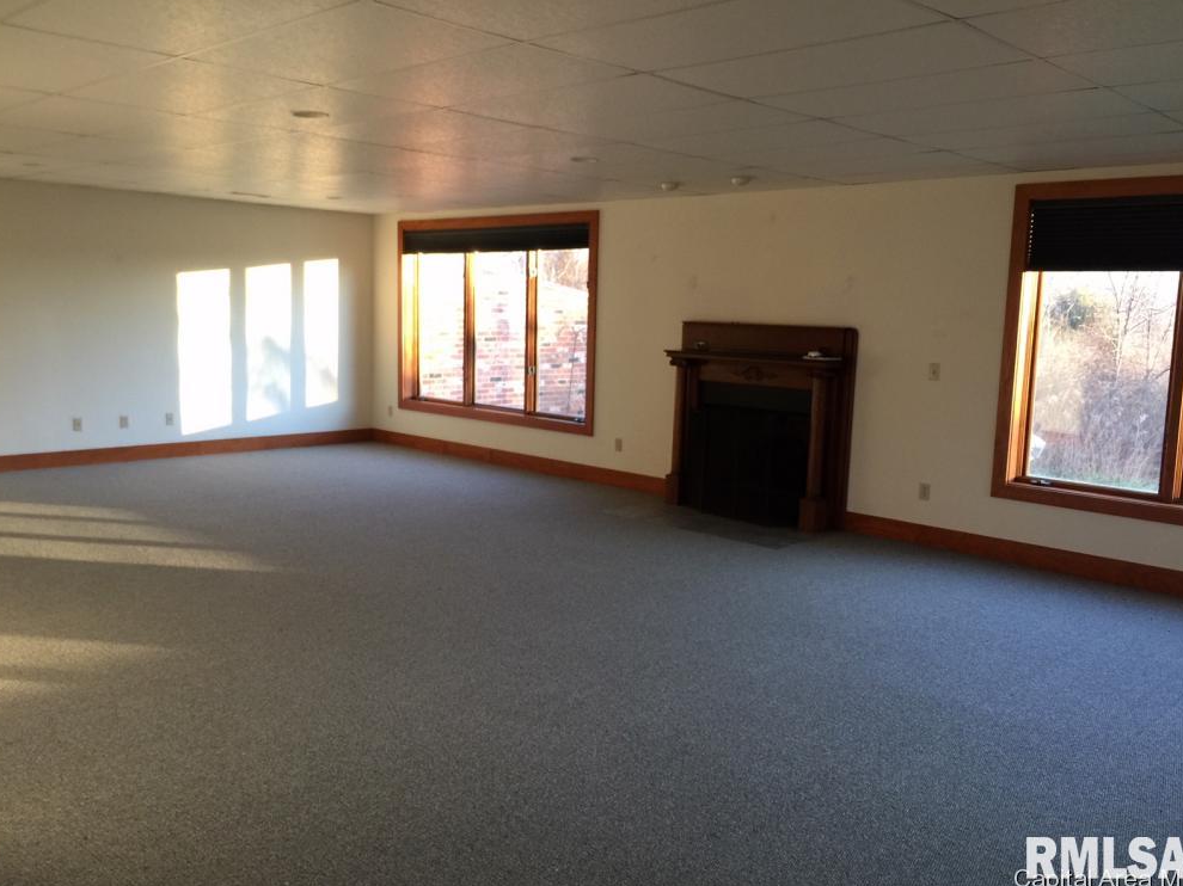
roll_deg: -1.9
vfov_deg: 46.8
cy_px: 439
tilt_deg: -7.1
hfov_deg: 60.0
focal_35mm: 30
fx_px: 1025
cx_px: 596
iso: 50
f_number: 2.2
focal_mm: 4.15
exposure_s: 1/30
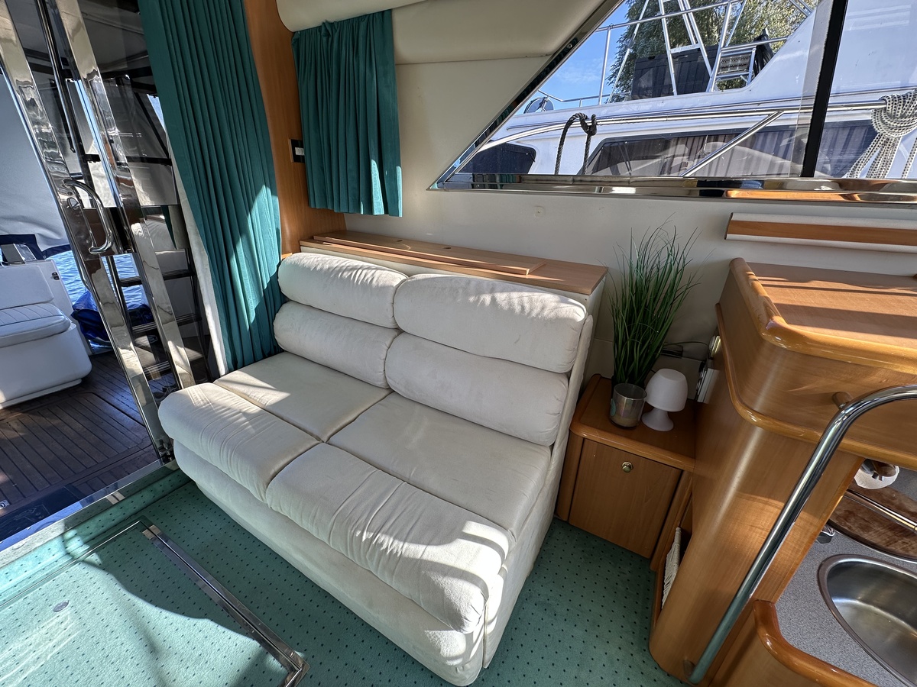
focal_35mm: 14
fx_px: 371
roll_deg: -1.8
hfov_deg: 102.1
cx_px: 458
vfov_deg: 85.7
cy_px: 344
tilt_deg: -22.8
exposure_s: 1/163
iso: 40
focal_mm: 2.22
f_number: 2.2
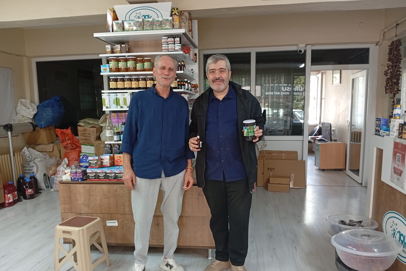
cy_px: 156
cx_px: 199
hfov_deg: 63.7
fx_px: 327
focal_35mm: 29
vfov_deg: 44.8
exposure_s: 1/50
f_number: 1.8
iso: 227
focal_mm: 3.98
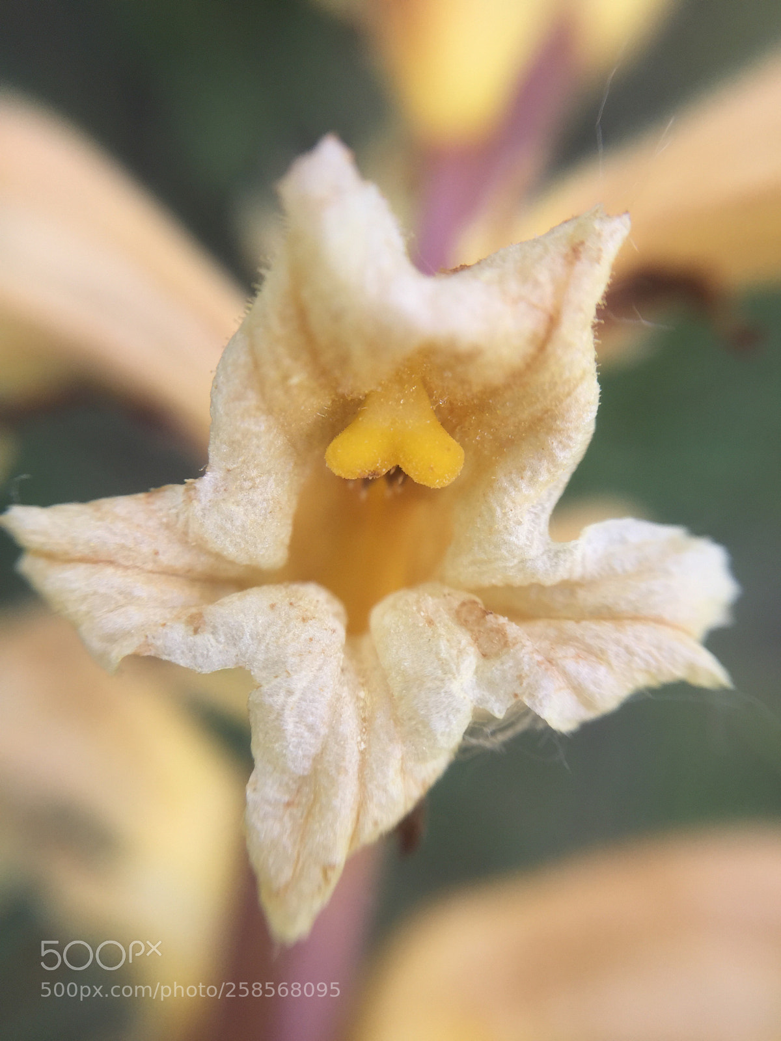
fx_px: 872
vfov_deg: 61.7
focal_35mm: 29
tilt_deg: -82.6
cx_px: 390
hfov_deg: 48.2
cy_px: 520
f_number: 2.2
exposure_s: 1/380
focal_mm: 4.15
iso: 32
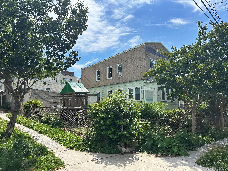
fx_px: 158
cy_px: 86
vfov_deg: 56.8
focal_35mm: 24
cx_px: 114
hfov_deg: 71.6
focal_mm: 6.86
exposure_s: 1/3597
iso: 80
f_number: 1.78
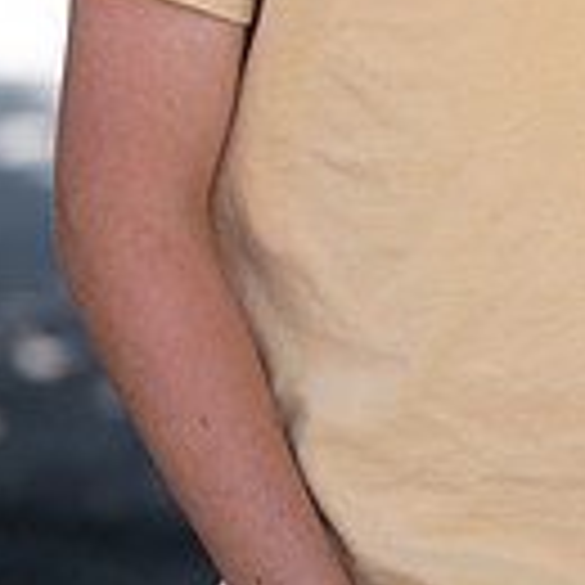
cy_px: -338
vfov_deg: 6.9
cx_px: 567
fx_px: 4799
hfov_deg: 7.0
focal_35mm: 251
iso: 200
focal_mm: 85
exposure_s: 1/320
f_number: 2.8
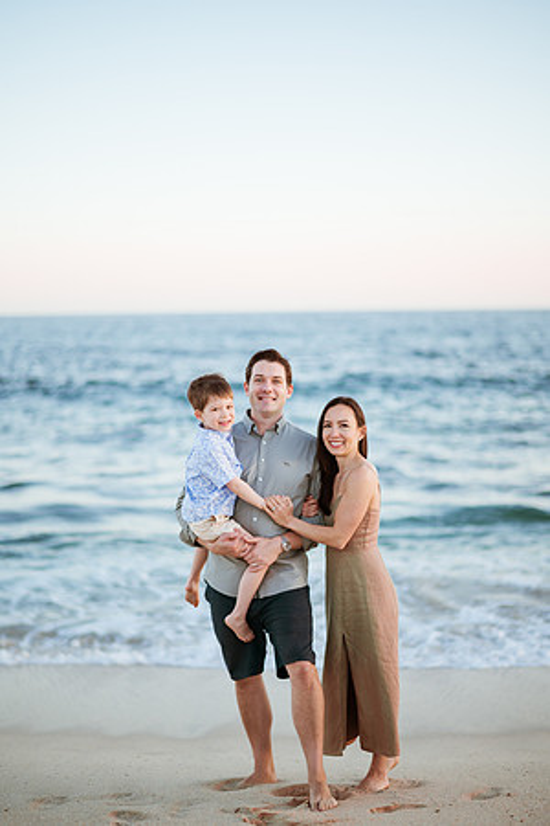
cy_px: 413
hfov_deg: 23.4
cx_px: 275
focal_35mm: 58
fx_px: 1329
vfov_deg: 34.5
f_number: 1.4
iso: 100
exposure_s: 1/800
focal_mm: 58
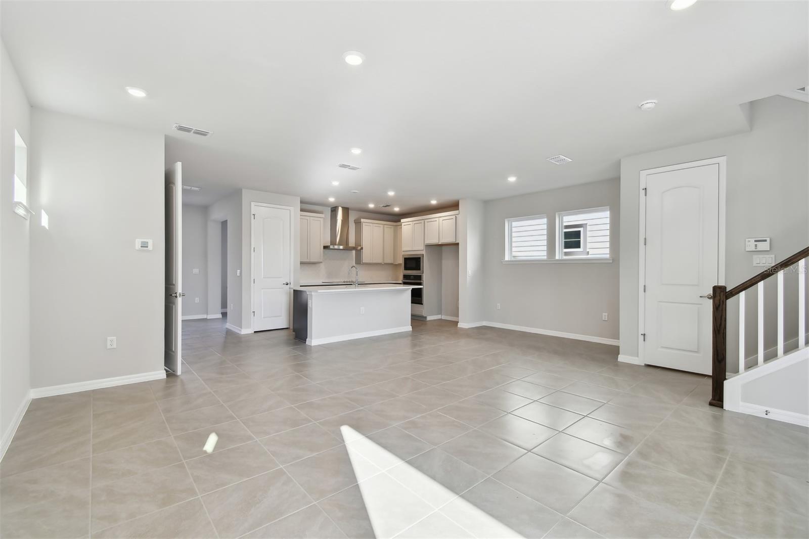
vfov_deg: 77.3
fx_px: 337
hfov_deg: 100.4
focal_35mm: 15
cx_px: 404
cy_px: 270
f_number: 7.1
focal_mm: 10
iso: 100
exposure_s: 1/30
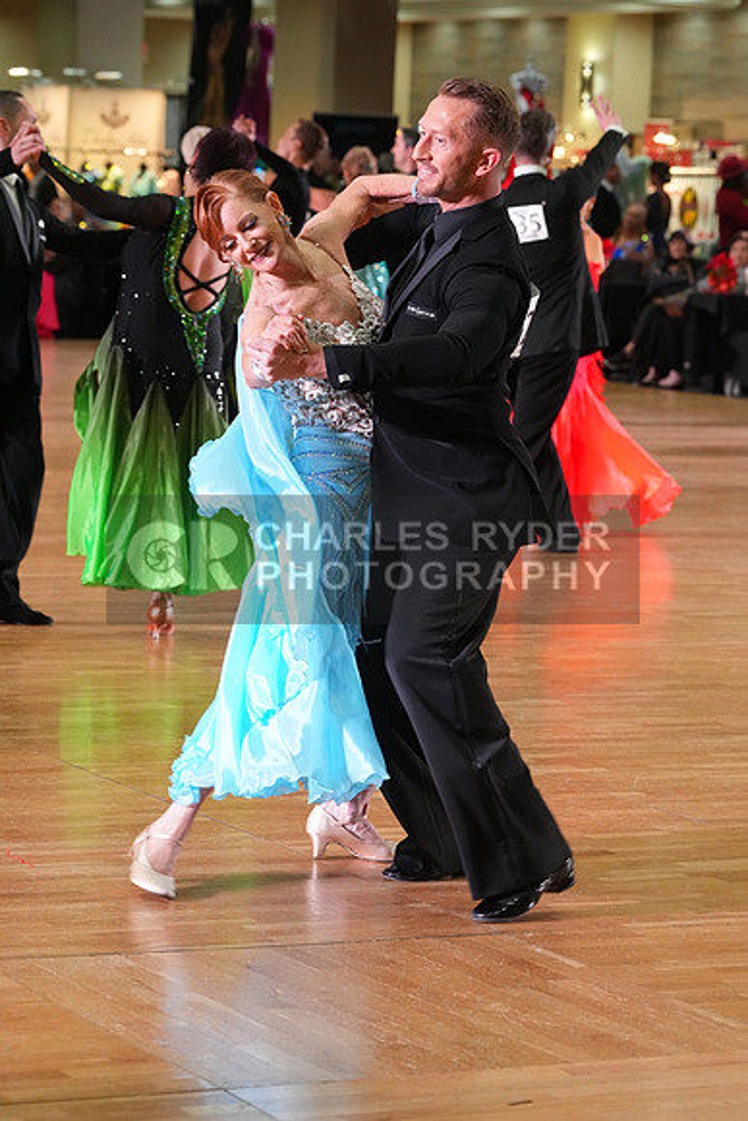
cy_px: 560
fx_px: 4018
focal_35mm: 129
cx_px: 374
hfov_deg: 10.6
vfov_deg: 15.9
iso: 4000
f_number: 6.3
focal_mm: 129
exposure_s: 1/200
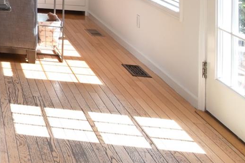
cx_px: -226
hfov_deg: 19.7
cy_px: -84
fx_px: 442
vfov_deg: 18.5
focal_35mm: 65
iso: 640
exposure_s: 1/60
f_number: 11
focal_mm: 11
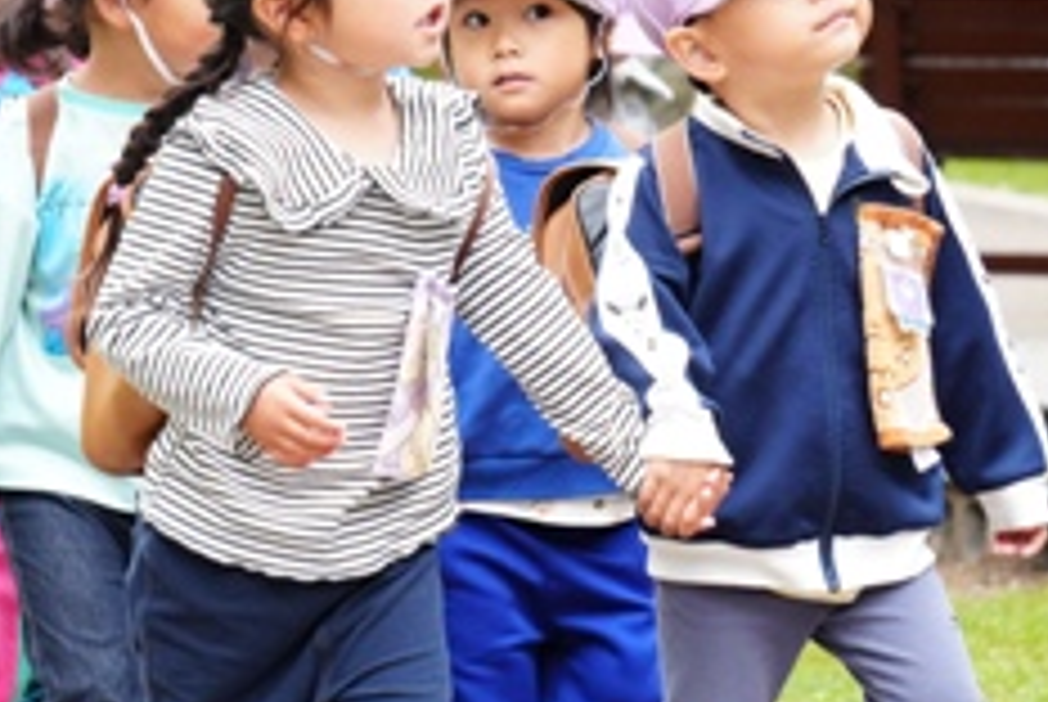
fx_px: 7957
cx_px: 540
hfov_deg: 7.5
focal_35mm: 273
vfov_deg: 5.0
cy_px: 218
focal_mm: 106
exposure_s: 1/500
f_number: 6.3
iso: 2000
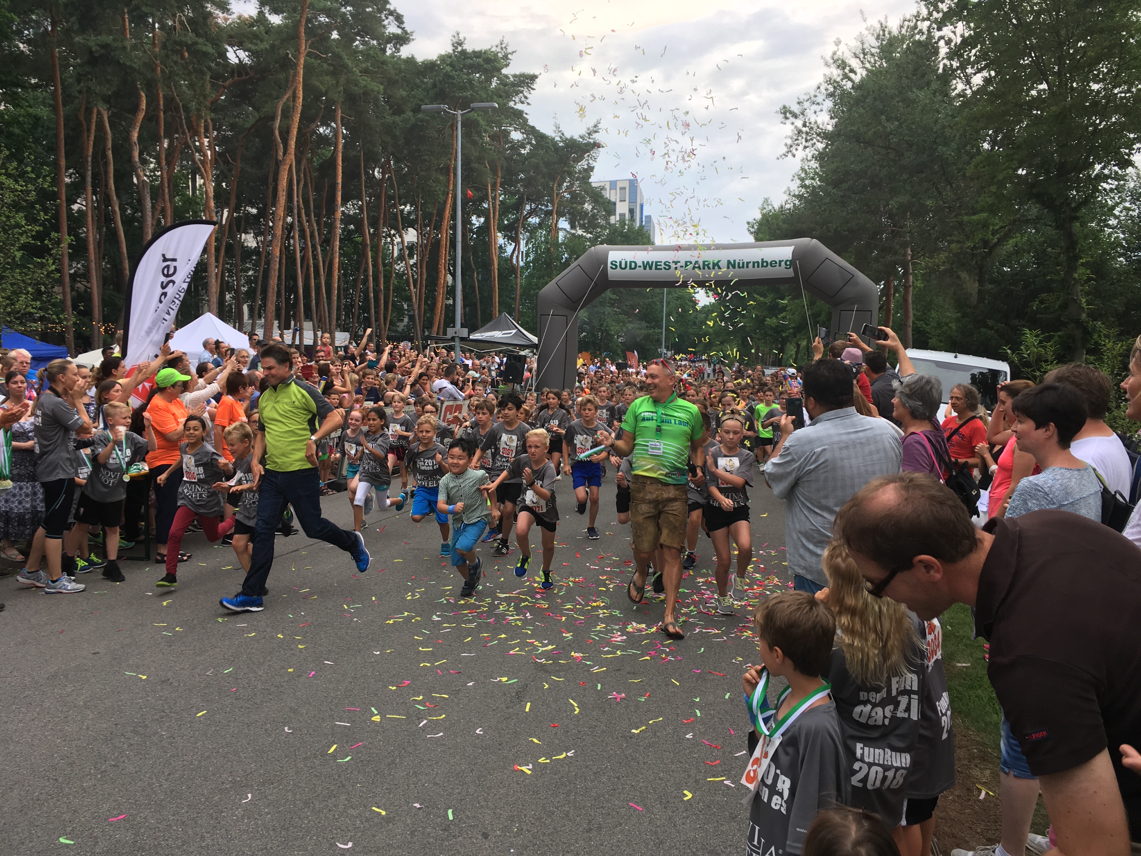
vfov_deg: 48.2
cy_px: 428
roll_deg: -0.5
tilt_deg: -4.7
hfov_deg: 61.7
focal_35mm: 29
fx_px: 956
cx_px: 570
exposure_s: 1/220
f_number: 2.2
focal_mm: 4.15
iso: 25
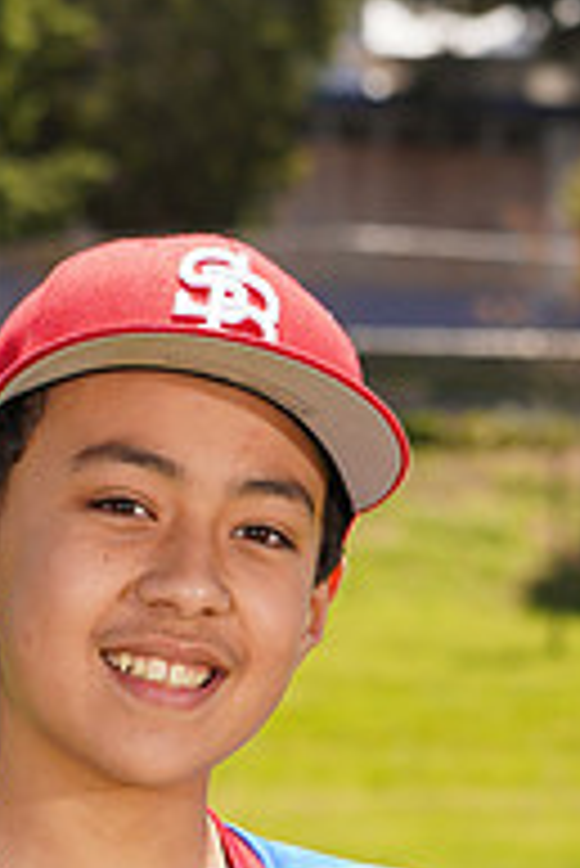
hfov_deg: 4.6
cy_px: 1102
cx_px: -16
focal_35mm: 300
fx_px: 7236
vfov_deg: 6.8
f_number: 9
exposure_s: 1/160
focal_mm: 100
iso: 100
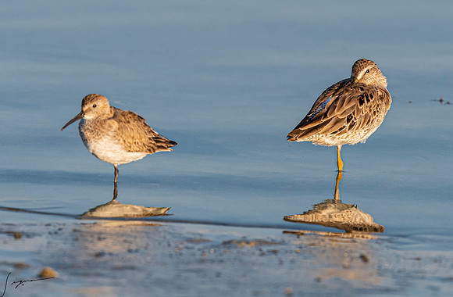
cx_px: 295
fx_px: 9385
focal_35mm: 750
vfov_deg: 1.8
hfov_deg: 2.8
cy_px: 51
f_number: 5.6
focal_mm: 300
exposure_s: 1/2000
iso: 500
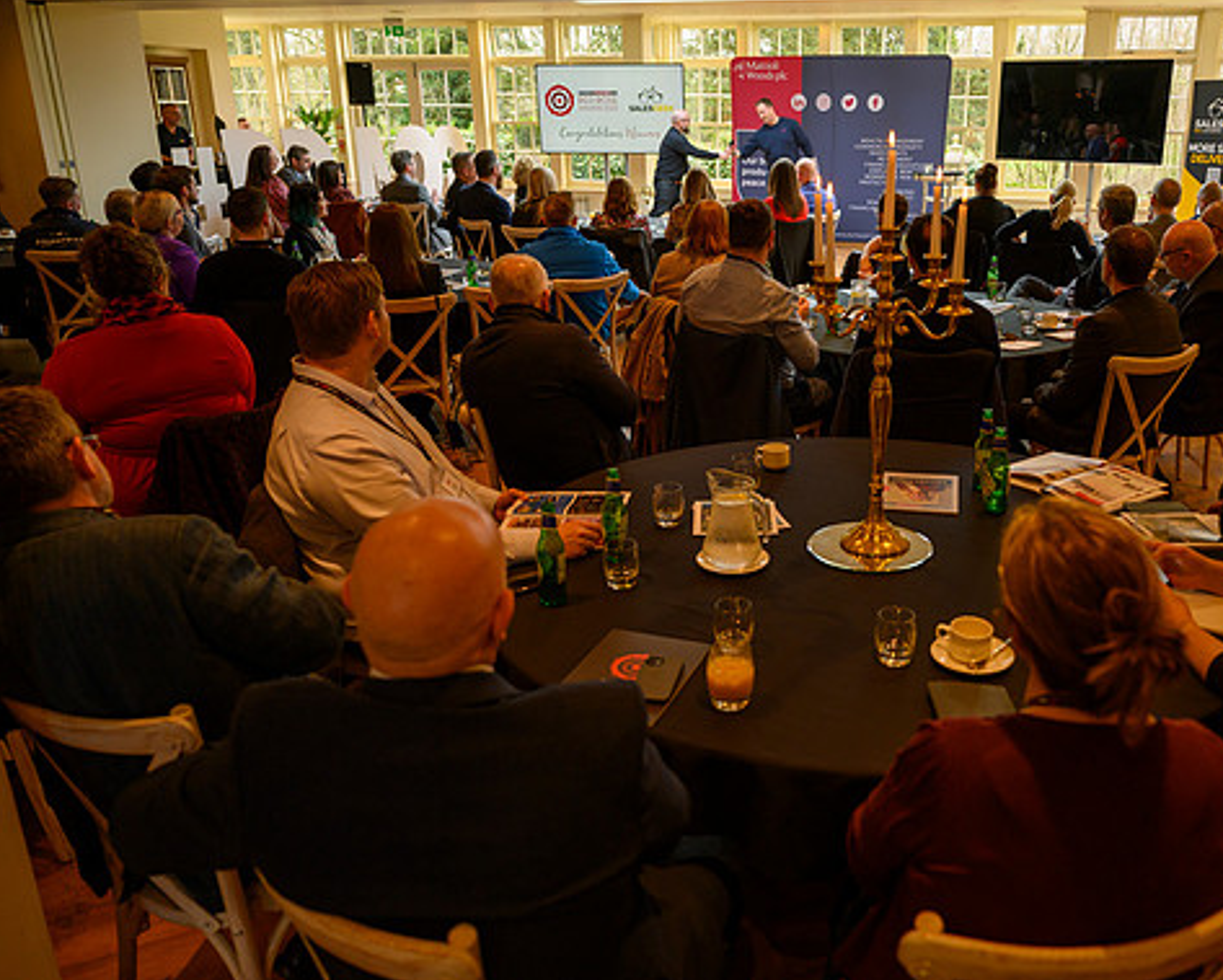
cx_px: 768
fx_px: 1050
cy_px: 458
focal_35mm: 29
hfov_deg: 59.6
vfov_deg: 50.0
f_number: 2.8
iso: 400
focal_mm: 24
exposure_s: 1/200
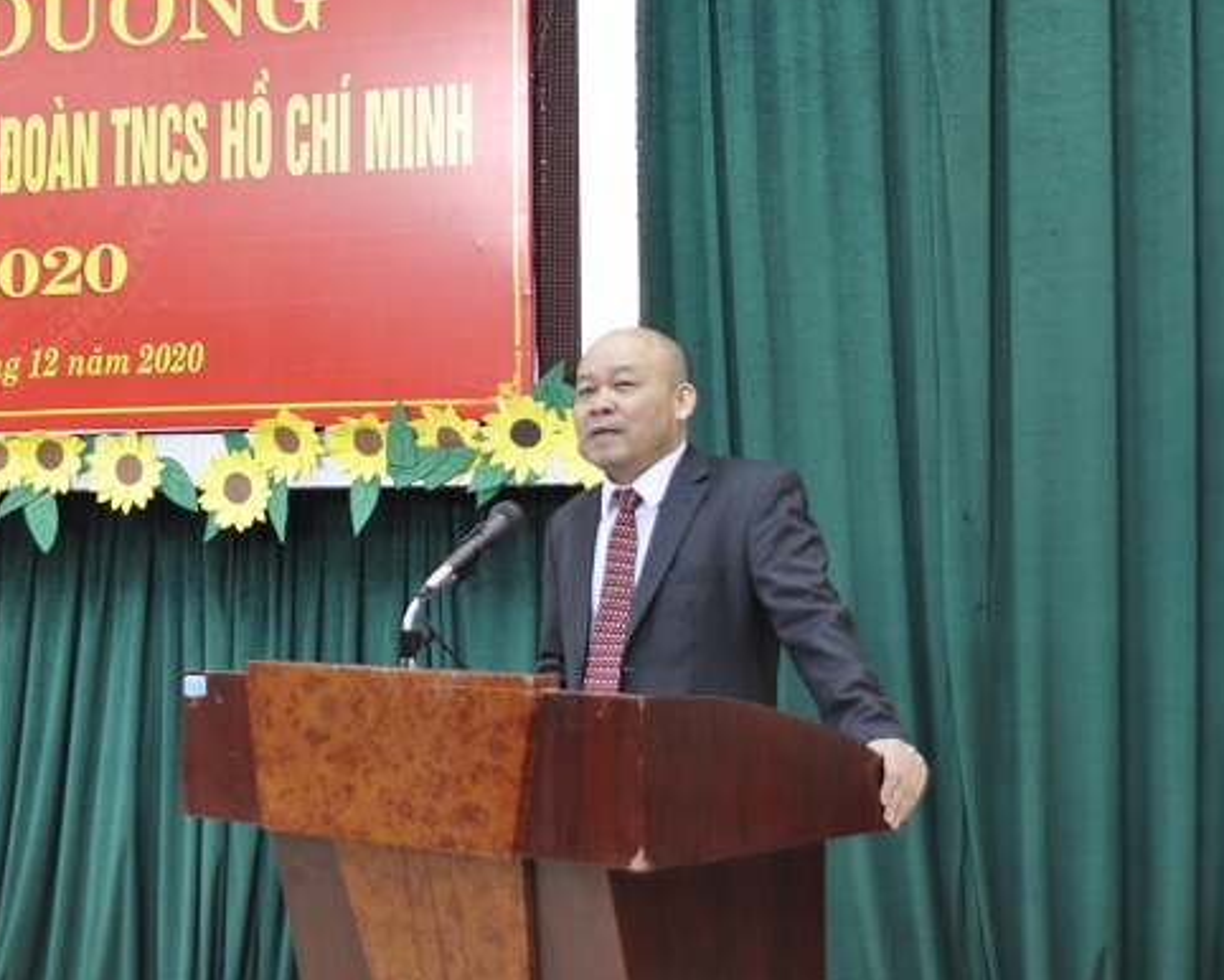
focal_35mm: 63
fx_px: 2283
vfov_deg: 24.1
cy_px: 324
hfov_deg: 29.9
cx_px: 457
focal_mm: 24
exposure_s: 1/10
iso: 500
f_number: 4
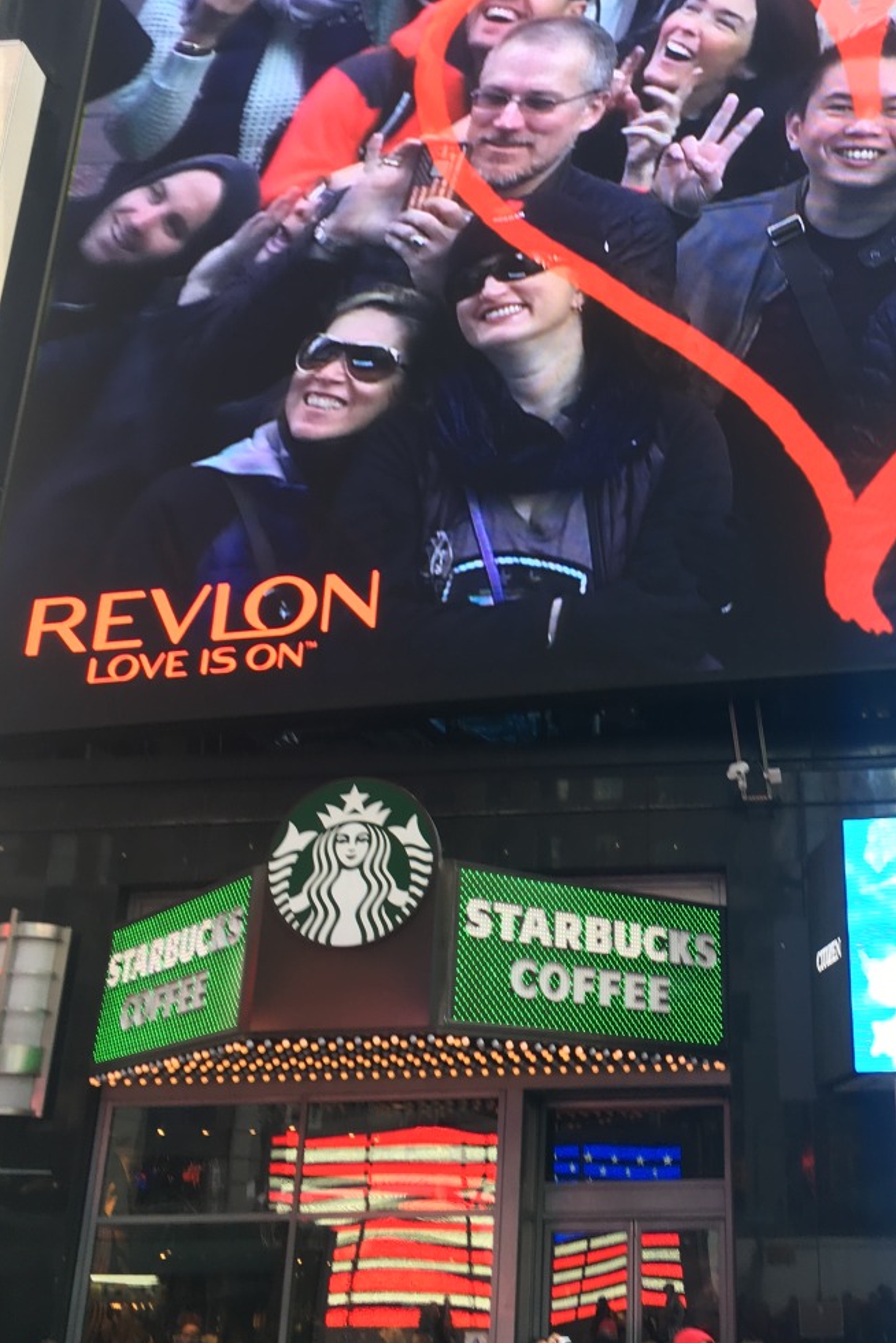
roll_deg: +2.5
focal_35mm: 42
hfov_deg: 31.3
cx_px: 675
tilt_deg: +24.7
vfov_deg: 46.1
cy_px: 537
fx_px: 1567
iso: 25
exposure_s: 1/60
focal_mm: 4.15
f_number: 2.2
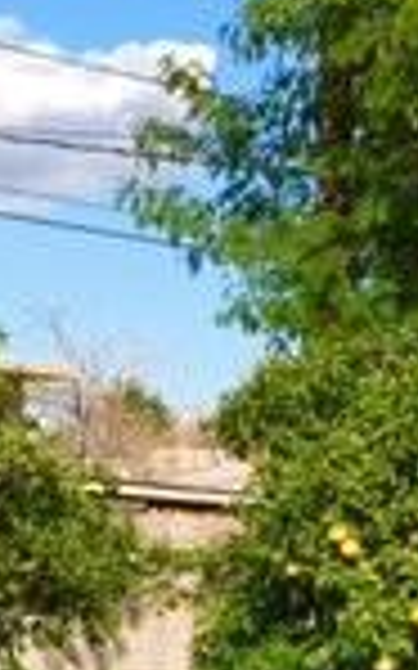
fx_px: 2408
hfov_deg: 9.8
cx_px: -94
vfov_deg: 15.4
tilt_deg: -3.5
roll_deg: -2.8
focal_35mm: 132
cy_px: 724
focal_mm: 4.15
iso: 25
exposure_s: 1/1221
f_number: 2.2
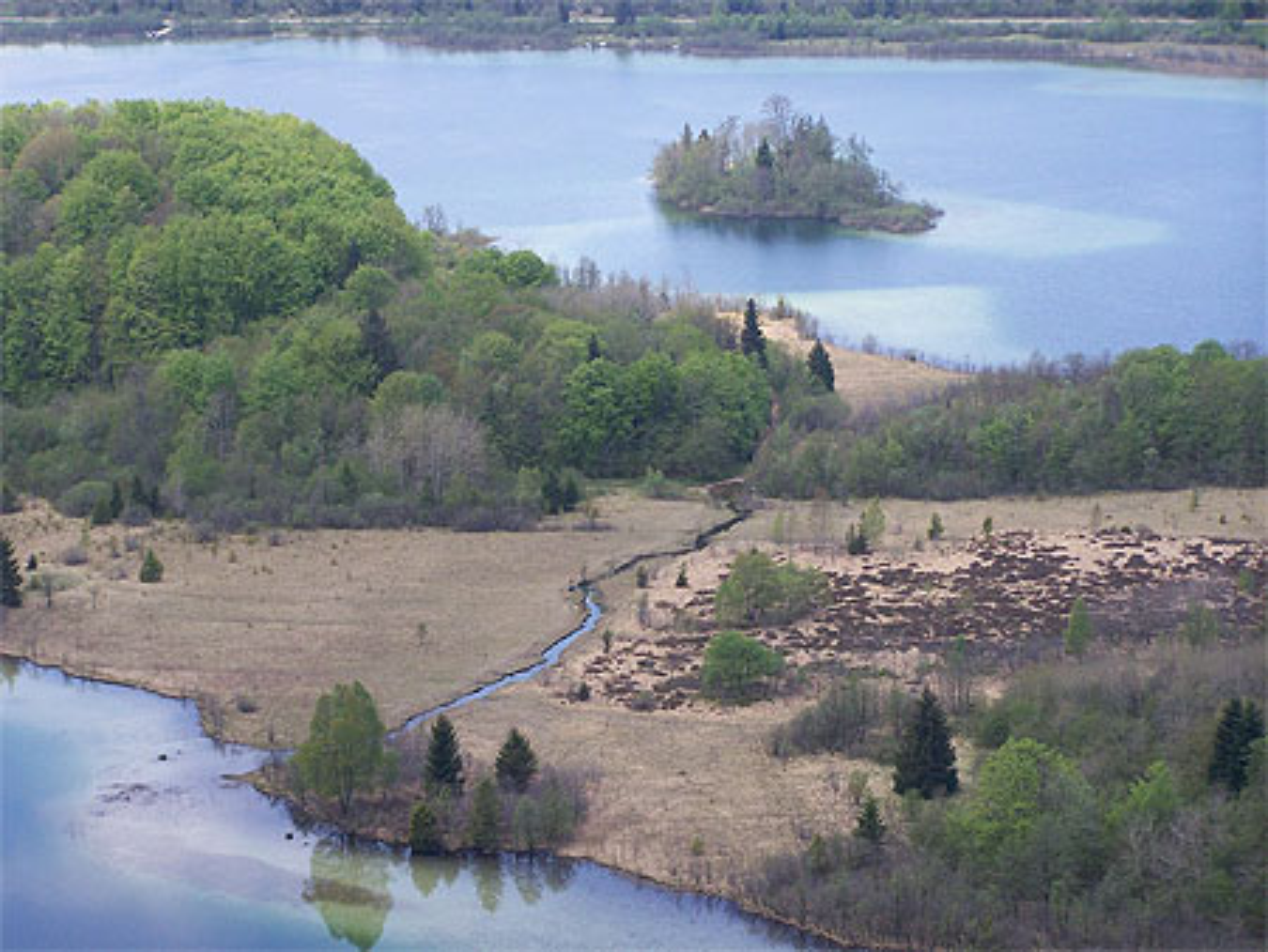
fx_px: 3848
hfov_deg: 18.7
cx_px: 634
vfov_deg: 14.1
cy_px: 476
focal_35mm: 105
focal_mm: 17.5
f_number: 3.2
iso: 80
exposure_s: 1/400
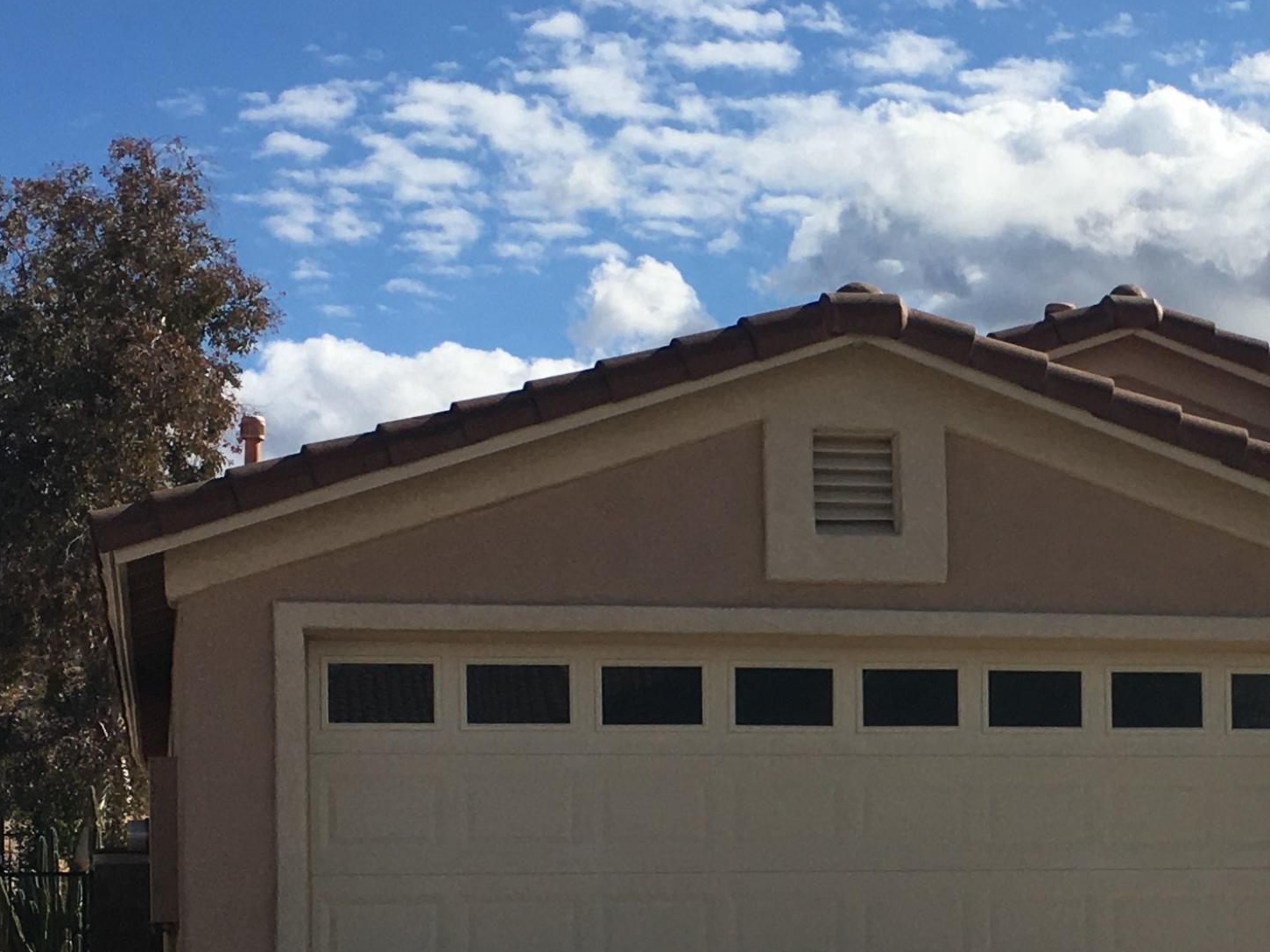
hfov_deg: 31.8
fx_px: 2201
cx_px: 901
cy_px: 764
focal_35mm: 60
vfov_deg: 24.0
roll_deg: +0.0
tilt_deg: +2.0
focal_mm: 4.15
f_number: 2.2
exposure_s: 1/2653
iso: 25
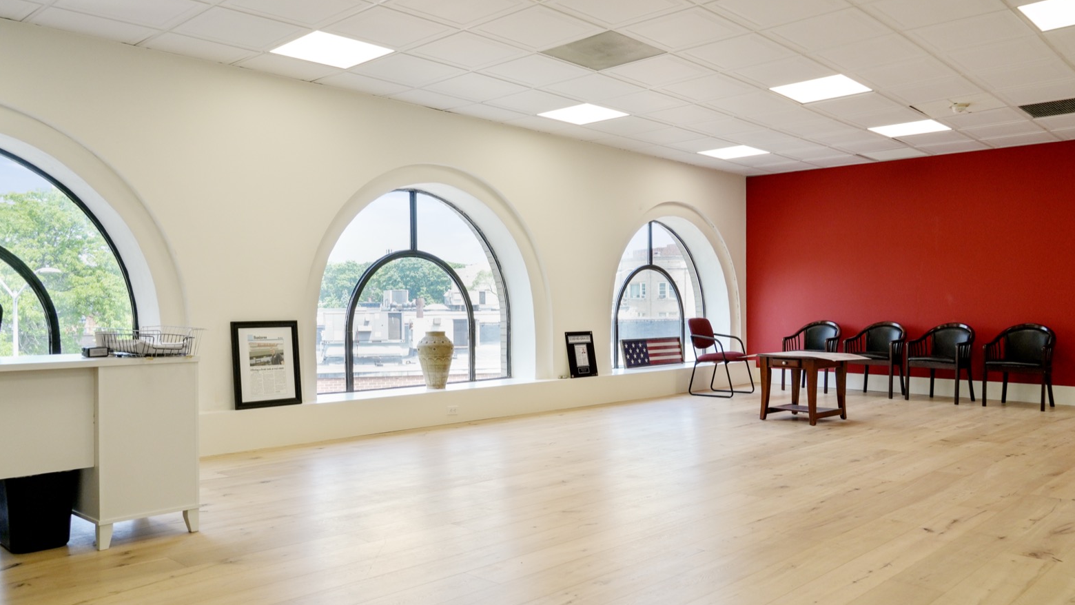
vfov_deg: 40.2
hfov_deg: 66.1
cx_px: 550
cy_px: 280
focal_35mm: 29
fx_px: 827
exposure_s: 1/125
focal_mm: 18
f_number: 6.3
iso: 320
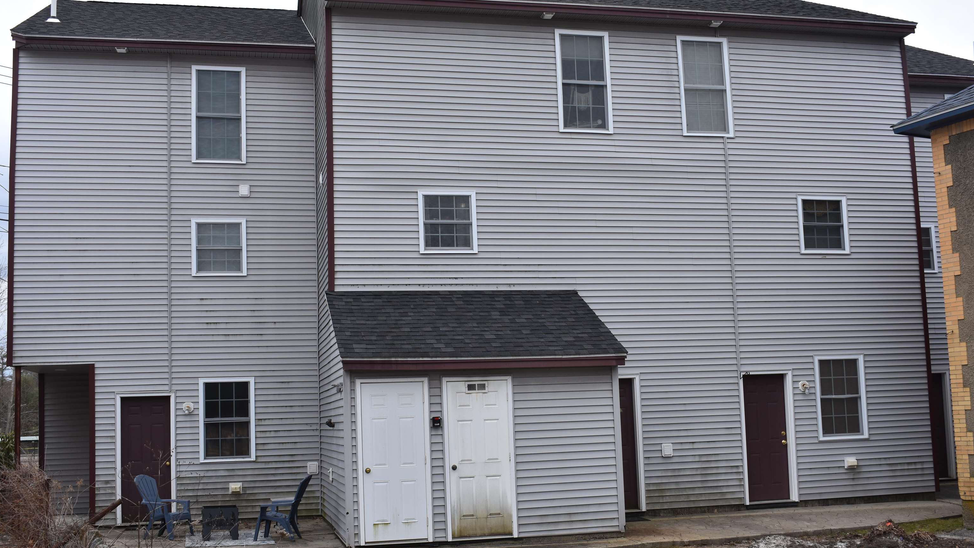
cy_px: 306
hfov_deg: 49.4
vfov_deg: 29.0
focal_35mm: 41
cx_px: 486
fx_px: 1059
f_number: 8
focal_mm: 26
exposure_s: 1/500
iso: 200
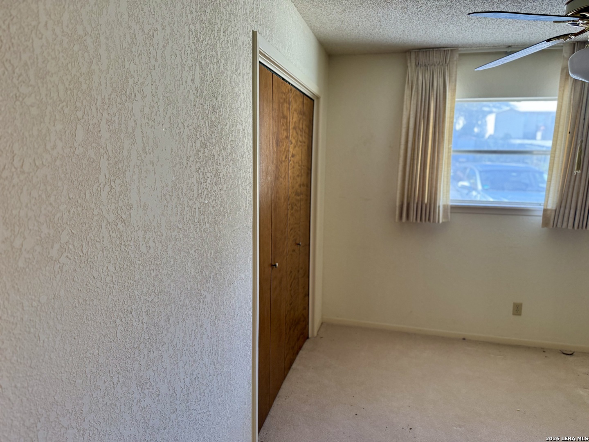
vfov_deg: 56.8
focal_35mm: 24
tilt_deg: -8.4
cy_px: 221
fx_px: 408
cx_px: 294
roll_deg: -0.8
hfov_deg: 71.6
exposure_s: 1/125
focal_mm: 6.76
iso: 200
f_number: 1.78
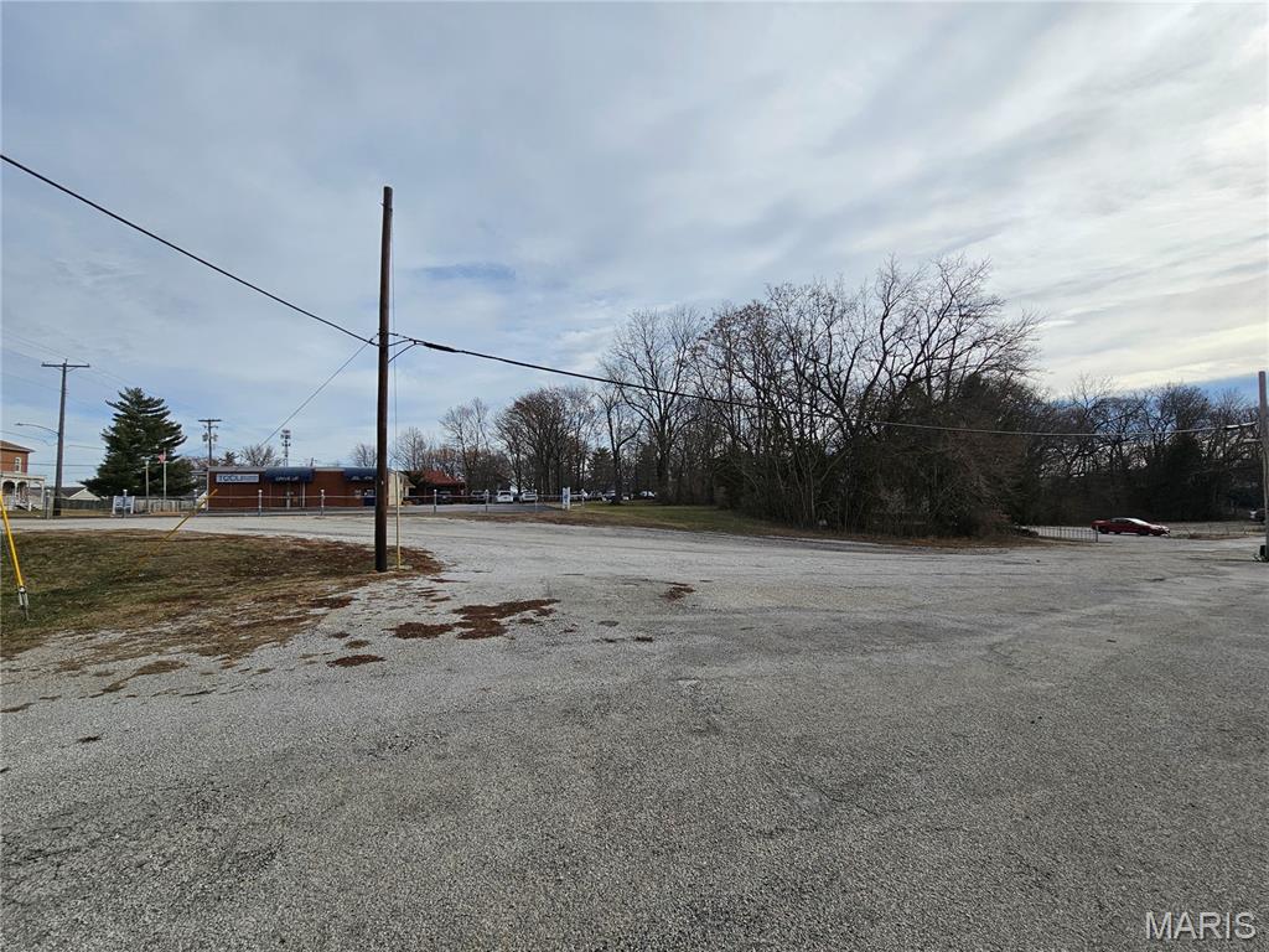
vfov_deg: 89.9
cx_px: 634
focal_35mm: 13
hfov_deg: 106.2
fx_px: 477
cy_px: 476
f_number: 2.2
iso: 50
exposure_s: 1/4291
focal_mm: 2.2
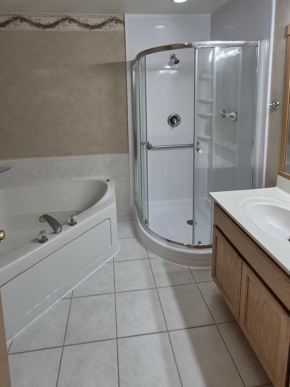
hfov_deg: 68.6
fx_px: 212
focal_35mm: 19
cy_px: 130
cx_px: 138
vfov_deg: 81.9
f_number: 2.2
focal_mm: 1.74
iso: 80
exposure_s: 1/60
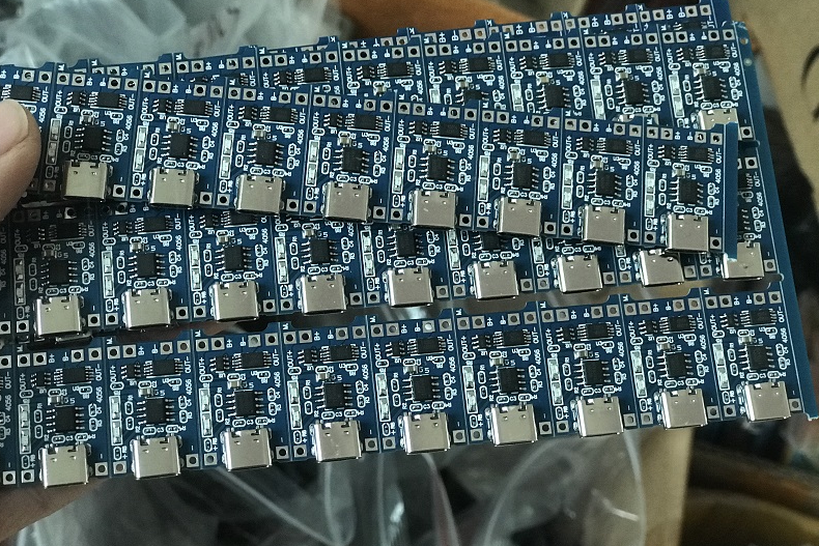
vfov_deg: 22.6
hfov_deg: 33.4
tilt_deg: -46.1
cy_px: 264
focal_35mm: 60
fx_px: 1365
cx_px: 405
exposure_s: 1/50
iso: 500
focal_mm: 6.6
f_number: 2.8
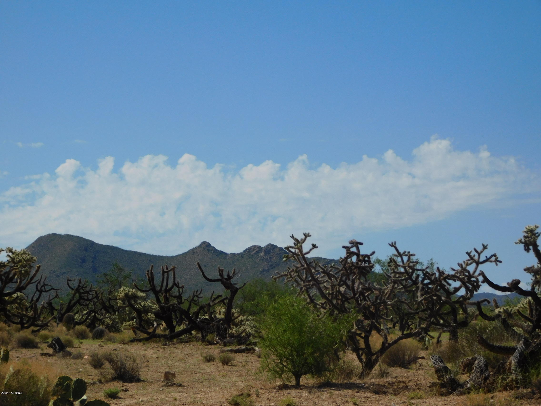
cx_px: 270
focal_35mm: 115
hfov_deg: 17.1
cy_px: 203
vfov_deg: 12.9
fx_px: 1797
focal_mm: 20.3
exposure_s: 1/400
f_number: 9.6
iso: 125
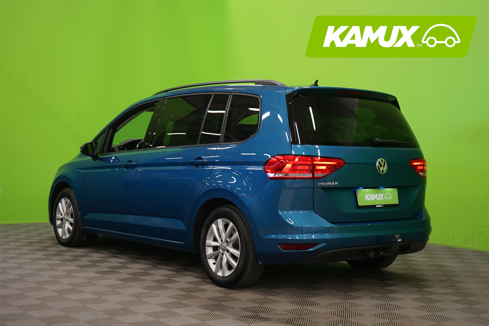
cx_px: 244
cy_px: 163
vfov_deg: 27.0
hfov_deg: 39.6
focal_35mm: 50
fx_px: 679
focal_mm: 50
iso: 400
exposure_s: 1/8
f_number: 5
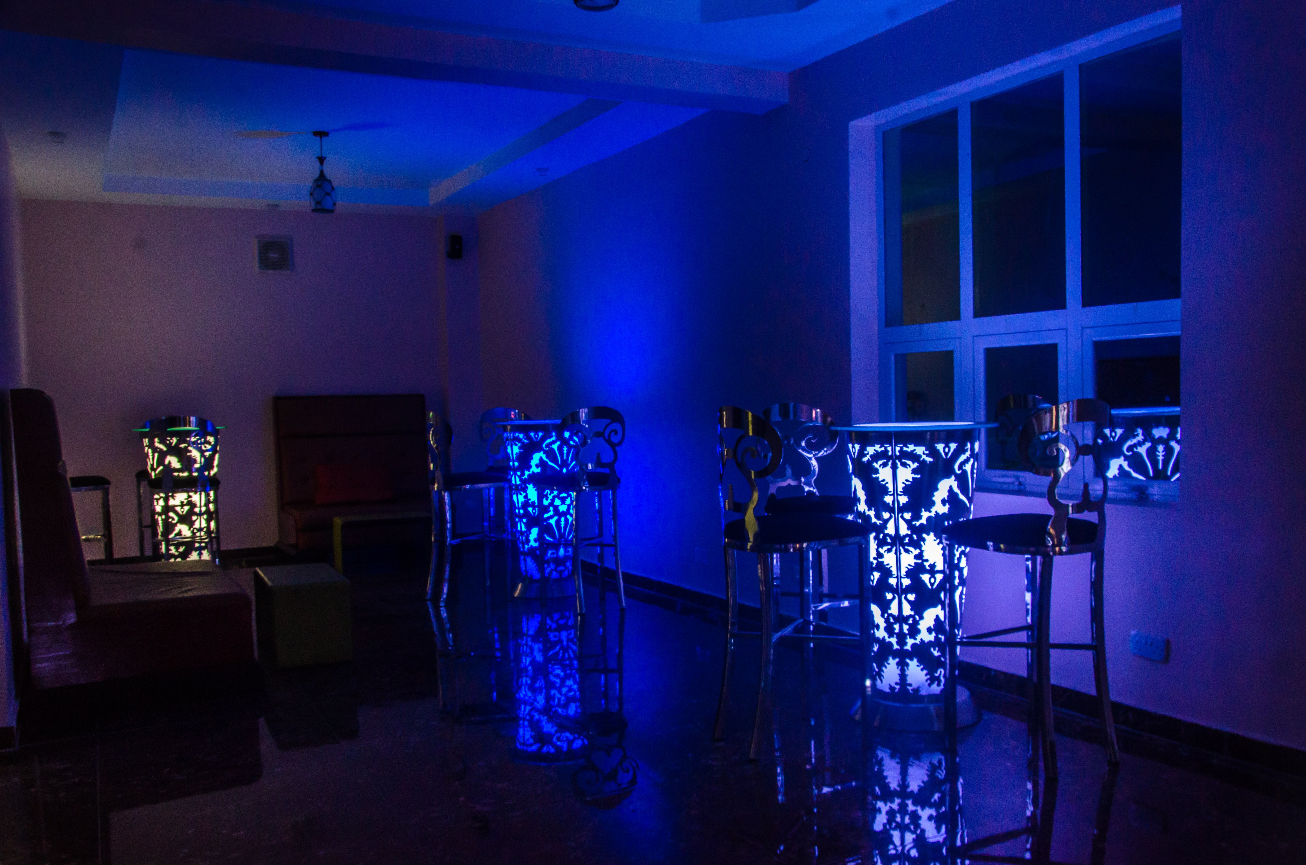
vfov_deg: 41.5
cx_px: 653
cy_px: 432
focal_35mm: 32
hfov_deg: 59.6
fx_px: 1140
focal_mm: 21
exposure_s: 1/2.5
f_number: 10
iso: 1600
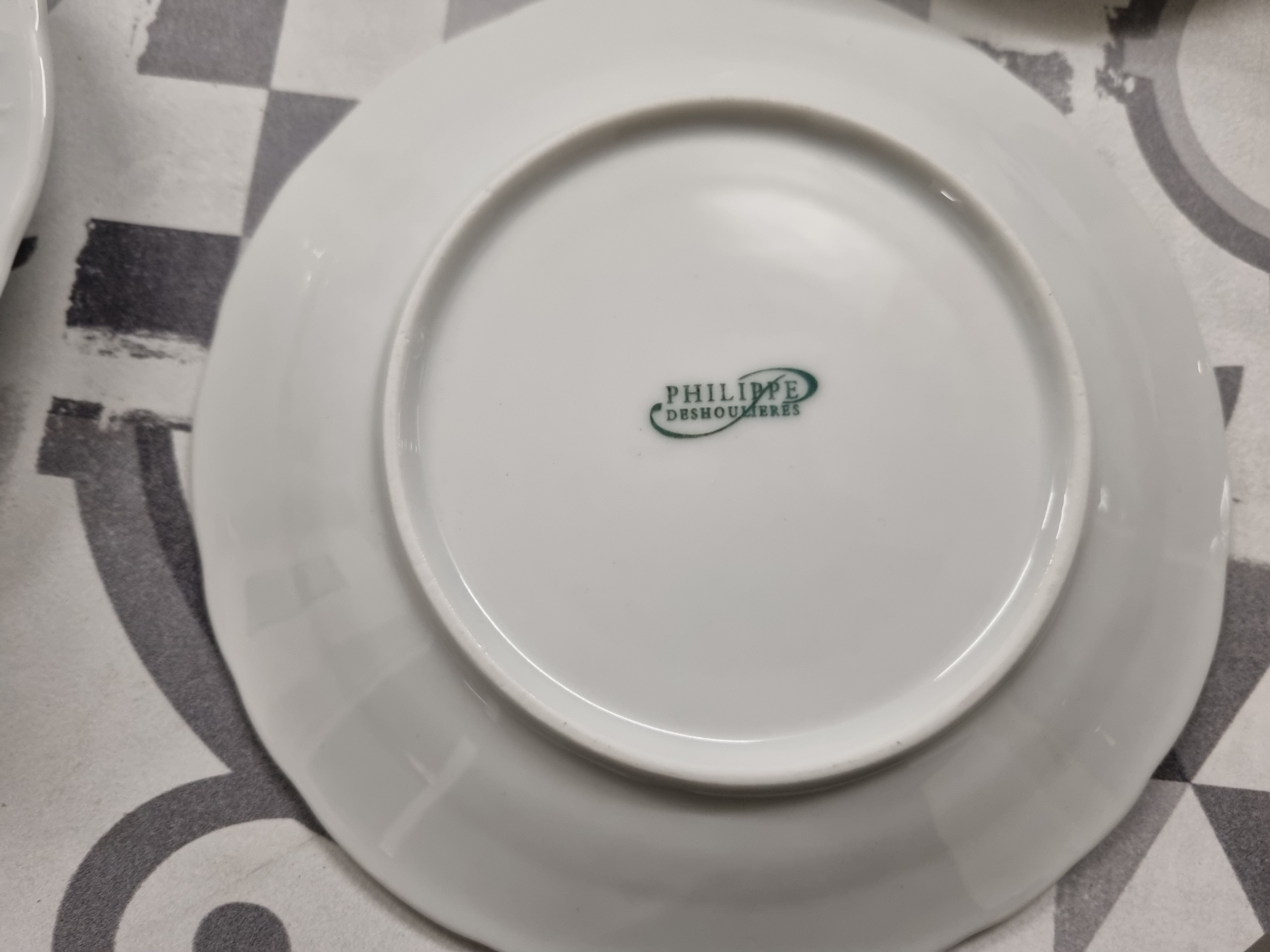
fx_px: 954
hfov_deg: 67.3
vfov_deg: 53.1
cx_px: 635
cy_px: 476
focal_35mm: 26
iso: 320
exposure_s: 1/50
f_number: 1.8
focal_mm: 5.4
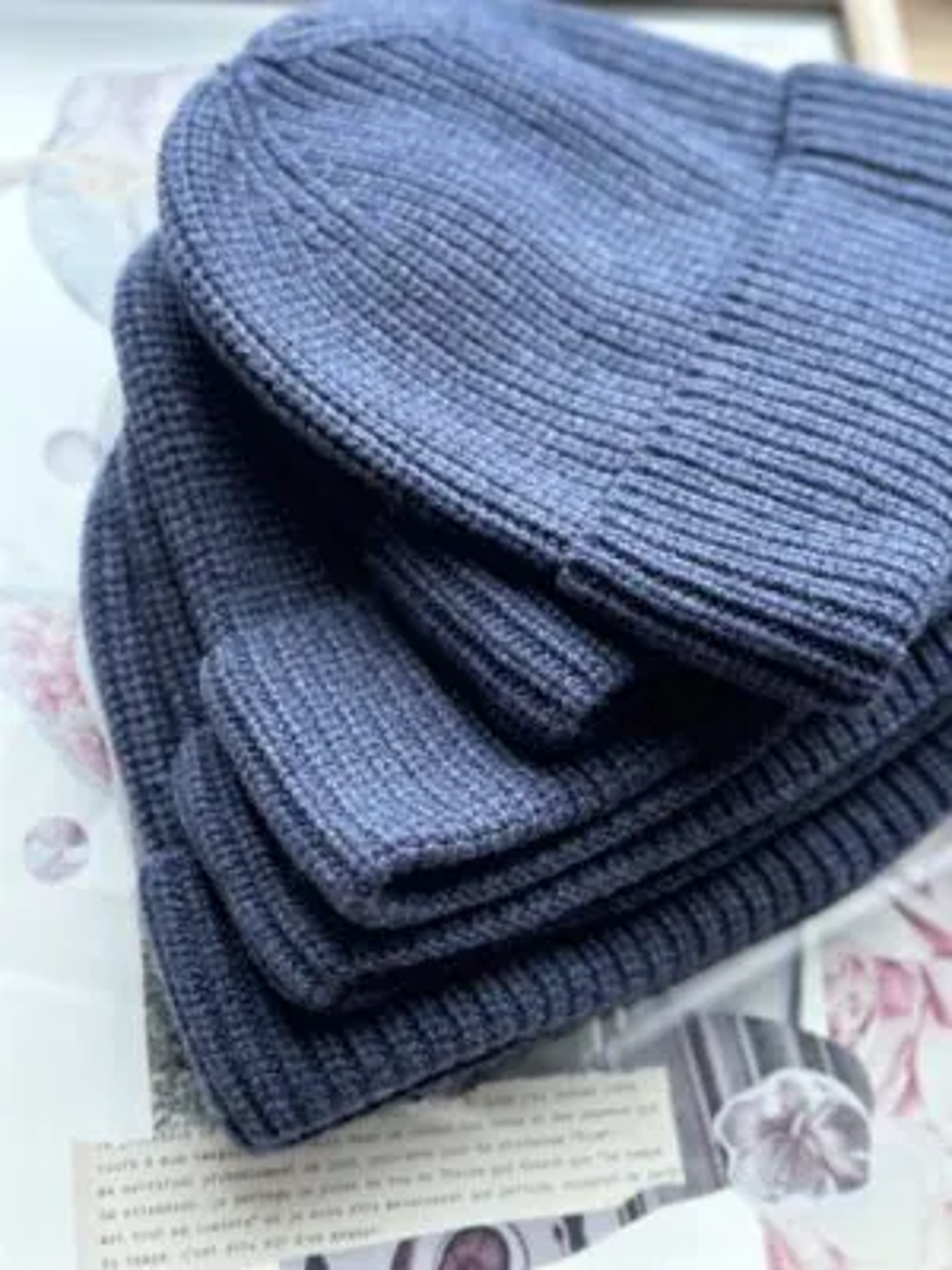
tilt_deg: -68.1
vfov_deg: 39.7
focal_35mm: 48
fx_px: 1760
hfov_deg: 30.3
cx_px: 476
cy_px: 635
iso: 400
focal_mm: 6.86
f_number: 1.78
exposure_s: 1/40
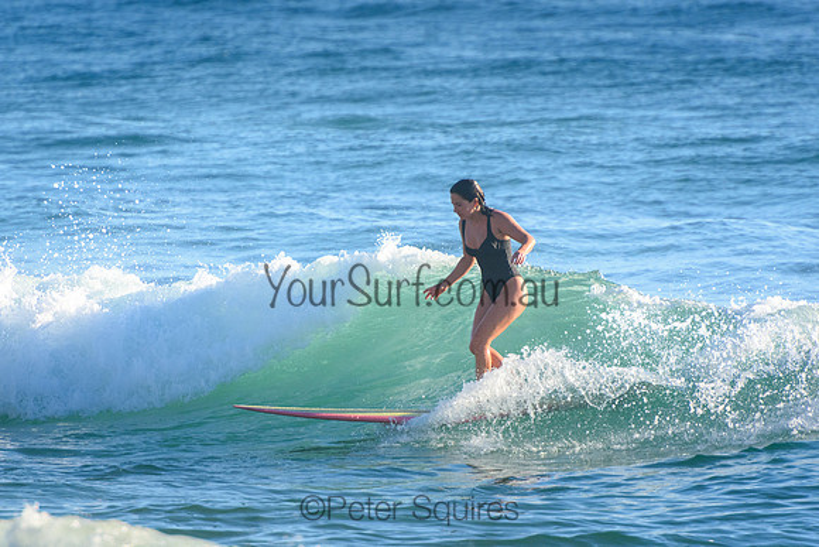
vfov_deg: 2.3
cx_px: 410
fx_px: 13653
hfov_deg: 3.4
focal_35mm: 600
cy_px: 274
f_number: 5.6
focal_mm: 400
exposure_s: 1/2500
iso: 720
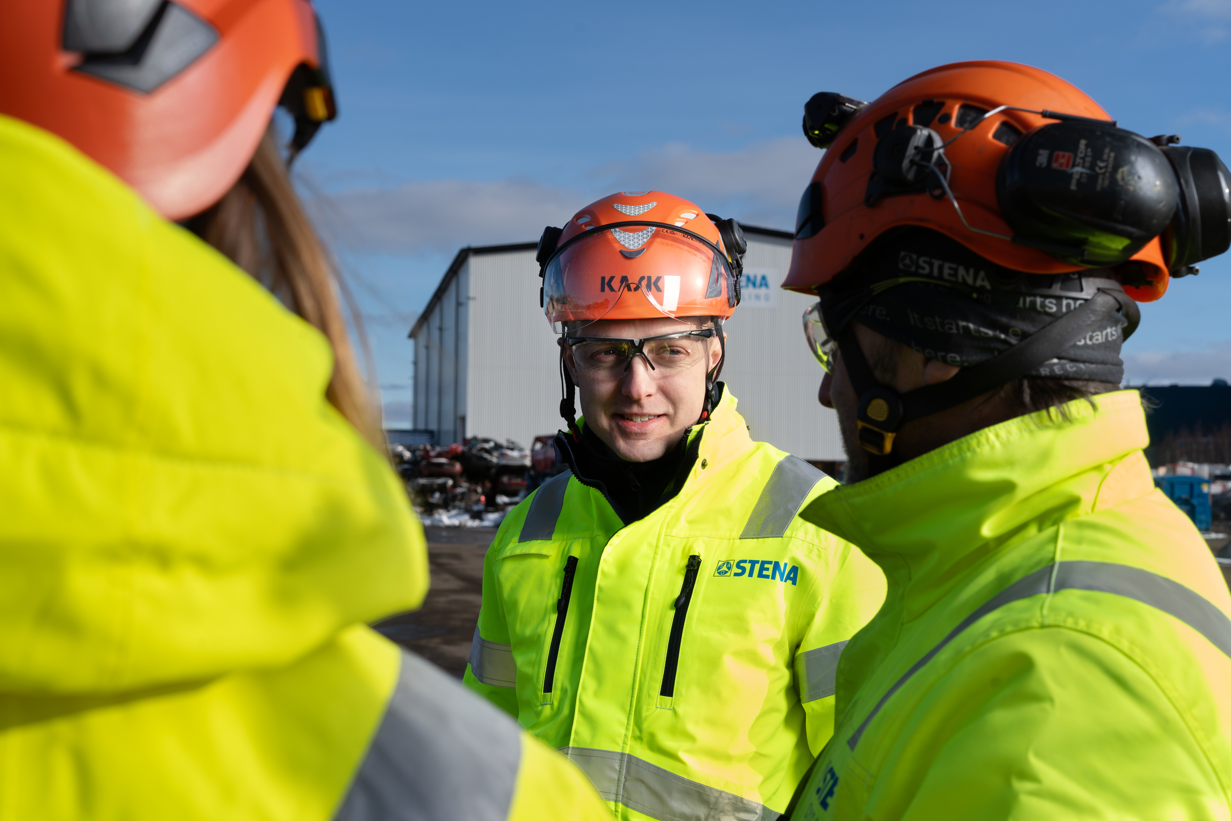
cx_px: 616
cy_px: 410
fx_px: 1881
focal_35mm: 55
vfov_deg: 24.6
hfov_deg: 36.2
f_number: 10
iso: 100
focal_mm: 55
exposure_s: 1/200
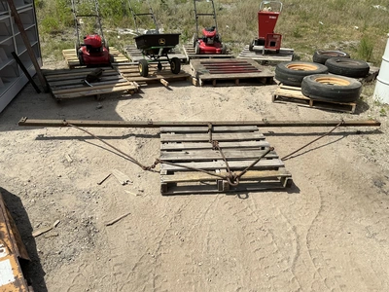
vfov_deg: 49.7
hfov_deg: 63.4
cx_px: 194
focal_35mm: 28
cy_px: 146
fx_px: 315
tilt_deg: -27.1
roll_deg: -2.7
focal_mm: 3
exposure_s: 1/2320
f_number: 1.8
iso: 25
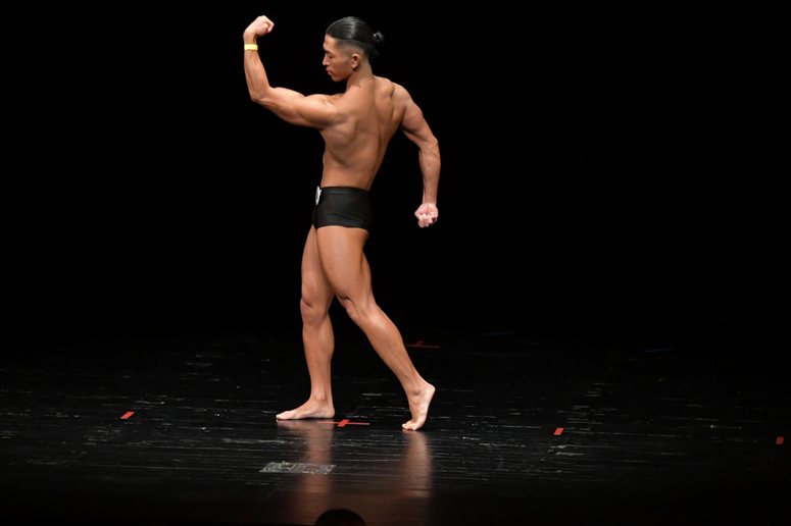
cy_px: 263
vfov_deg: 5.4
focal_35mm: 255
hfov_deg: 8.1
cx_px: 396
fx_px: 5600
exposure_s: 1/400
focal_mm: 170
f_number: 5.6
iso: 3200
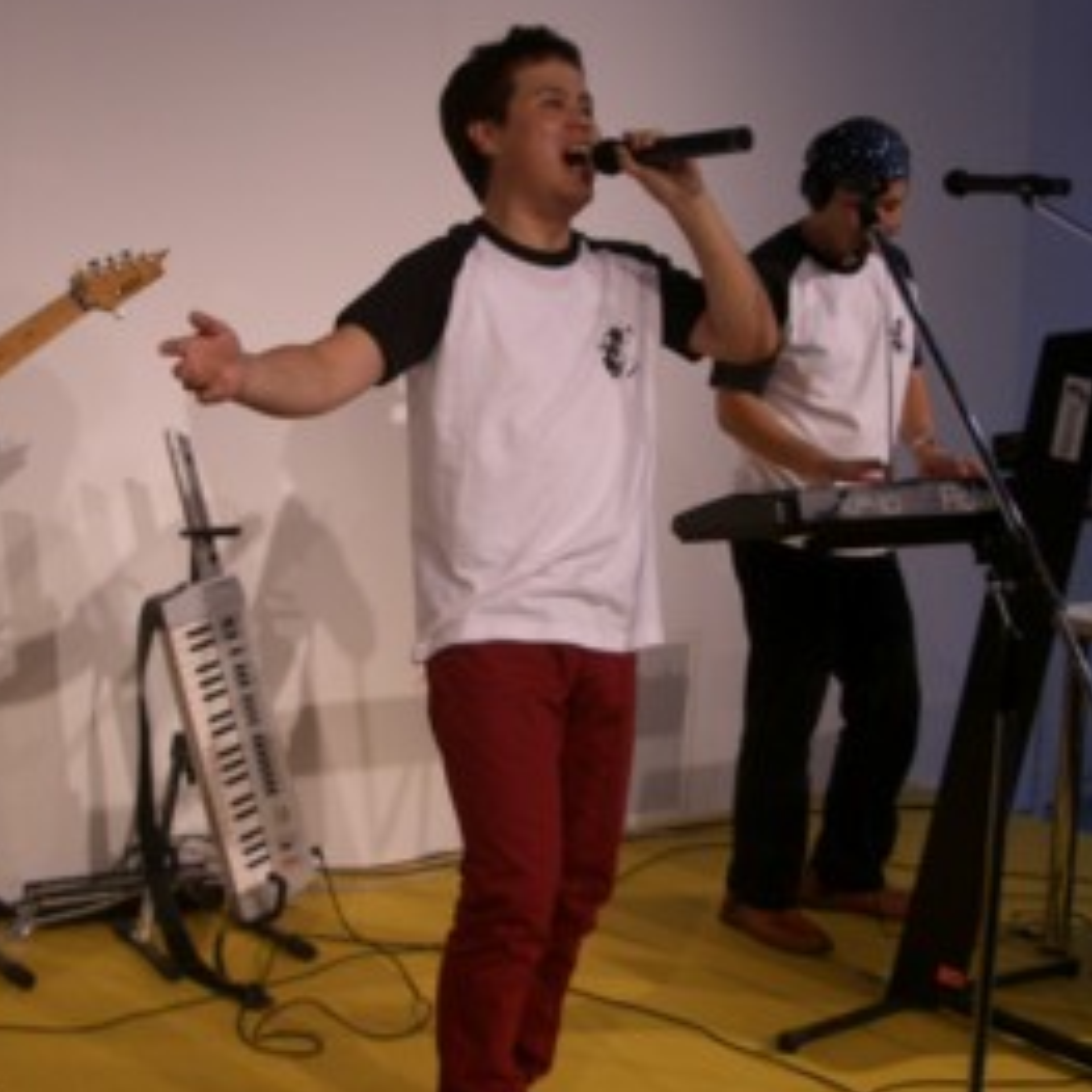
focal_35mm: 53
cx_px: 440
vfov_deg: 32.2
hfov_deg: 32.1
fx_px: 1892
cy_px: 482
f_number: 2.6
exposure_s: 1/125
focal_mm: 5.8
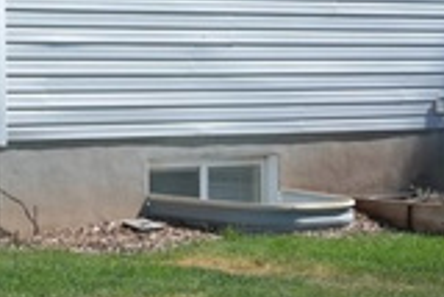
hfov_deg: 14.4
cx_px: -425
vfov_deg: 11.4
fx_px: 1481
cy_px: 36
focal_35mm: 120
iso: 100
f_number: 6.3
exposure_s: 1/180
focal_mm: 20
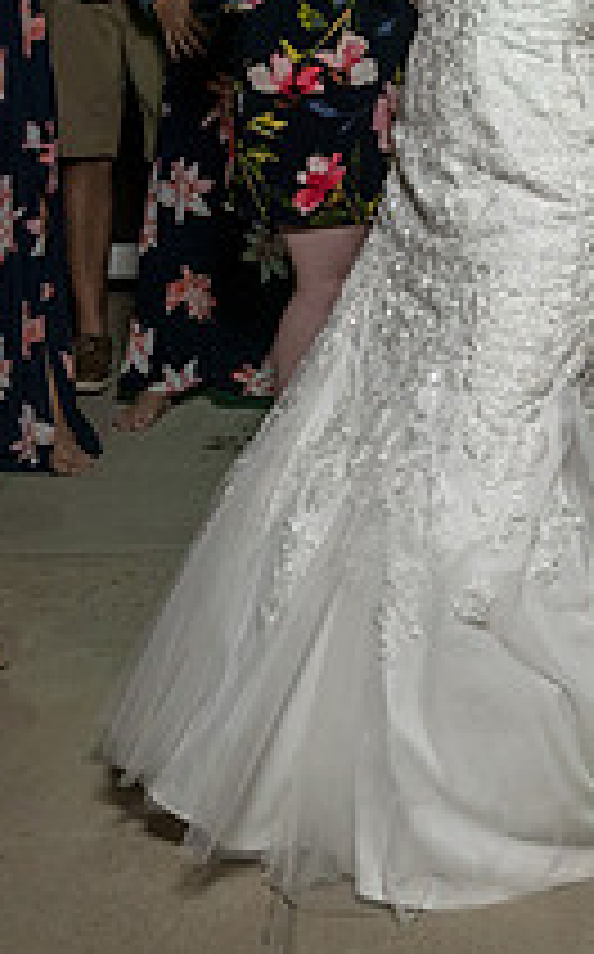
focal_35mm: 94
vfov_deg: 21.4
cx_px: 632
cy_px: 17
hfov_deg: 13.6
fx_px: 2441
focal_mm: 26
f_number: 5.6
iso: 2000
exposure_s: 1/100
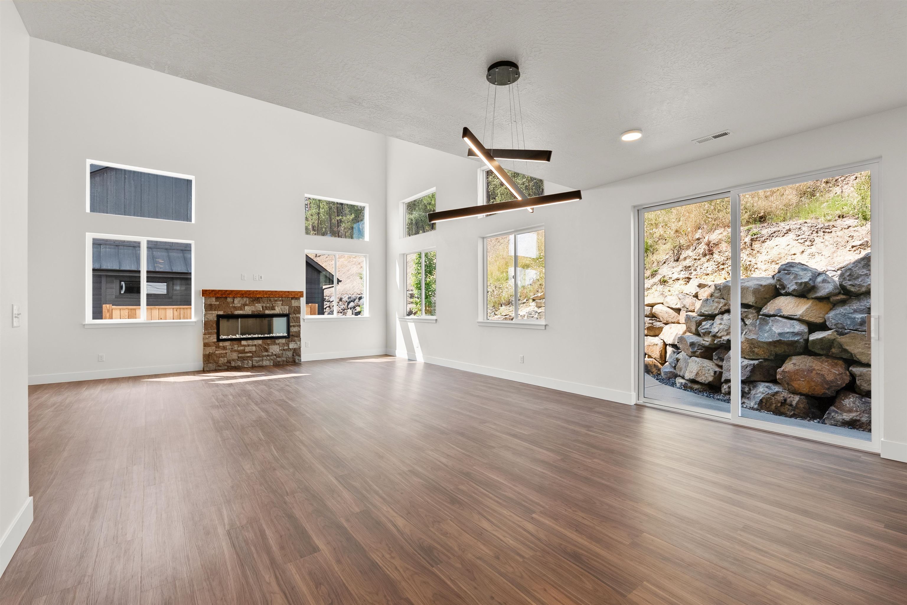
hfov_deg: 96.7
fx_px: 403
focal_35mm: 16
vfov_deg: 73.8
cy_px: 302
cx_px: 454
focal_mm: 16
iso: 400
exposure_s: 1/25
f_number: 8
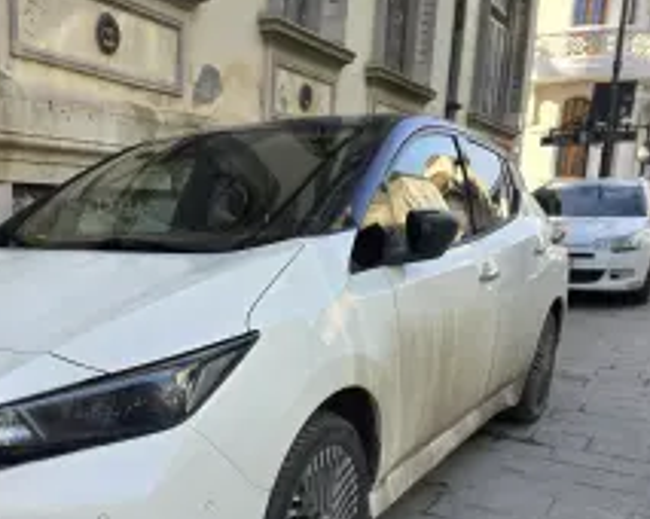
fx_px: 730
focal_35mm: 38
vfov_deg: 37.9
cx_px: 134
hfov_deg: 45.6
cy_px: 403
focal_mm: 6.3
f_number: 1.7
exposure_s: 1/180
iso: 16
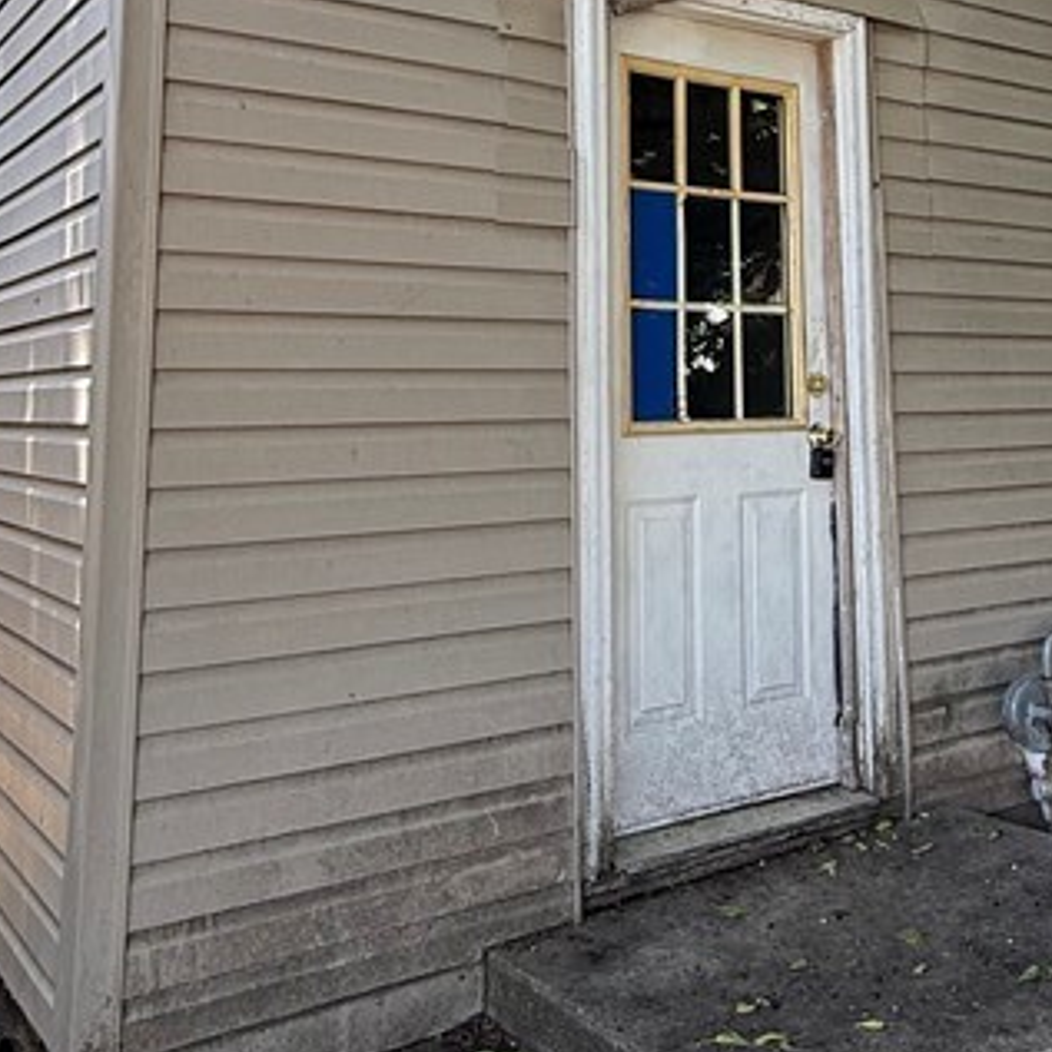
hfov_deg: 41.4
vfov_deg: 40.2
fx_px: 1375
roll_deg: +0.7
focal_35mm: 40
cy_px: 216
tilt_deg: +9.8
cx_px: 694
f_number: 2.2
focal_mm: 2.22
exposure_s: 1/99
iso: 80
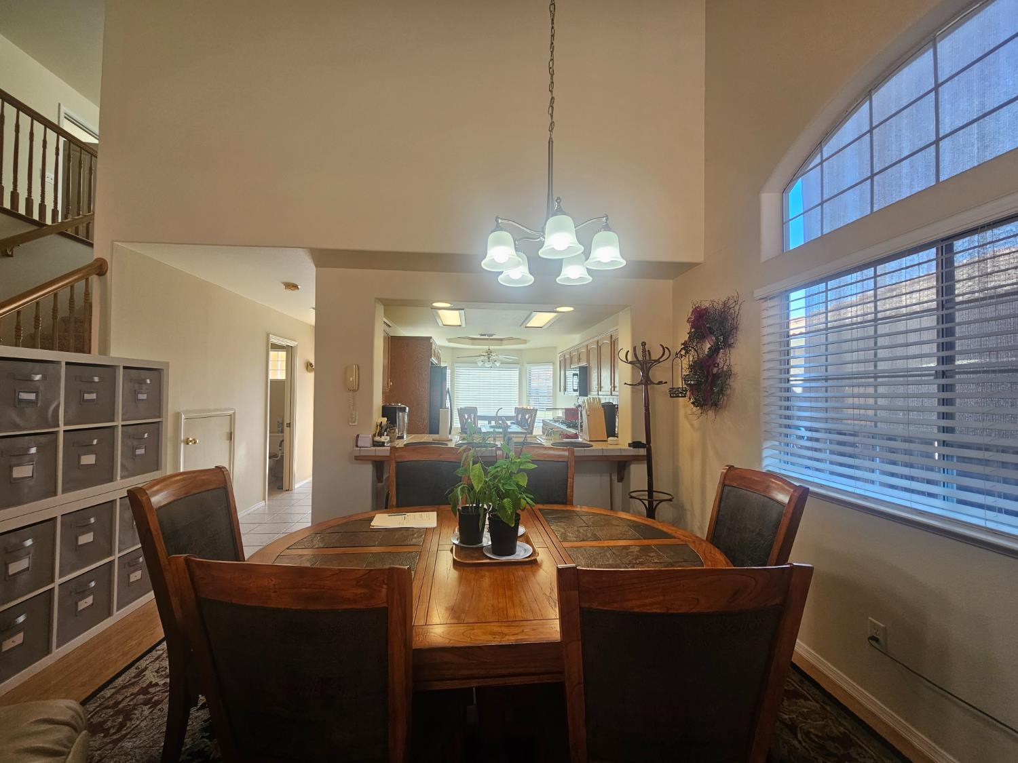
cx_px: 509
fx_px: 382
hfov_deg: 106.2
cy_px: 382
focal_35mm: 13
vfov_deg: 89.9
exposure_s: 1/60
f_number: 2.2
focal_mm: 2.2
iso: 100
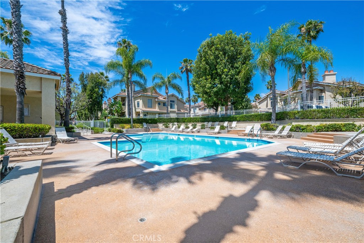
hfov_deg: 98.5
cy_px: 122
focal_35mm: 16
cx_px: 182
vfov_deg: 75.5
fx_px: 157
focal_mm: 15.5
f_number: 7.1
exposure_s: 1/2000
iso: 400
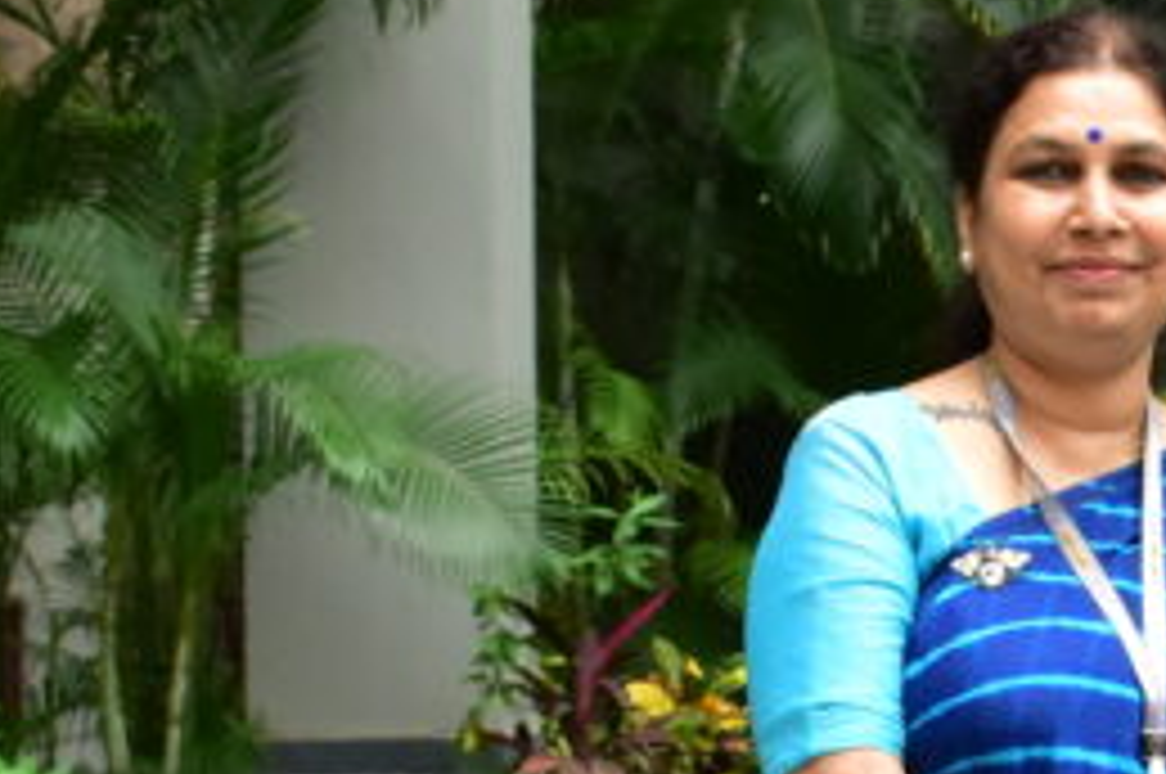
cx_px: 1657
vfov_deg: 8.1
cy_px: 936
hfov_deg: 11.9
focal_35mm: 167
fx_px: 5402
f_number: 5.6
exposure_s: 1/200
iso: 640
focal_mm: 24
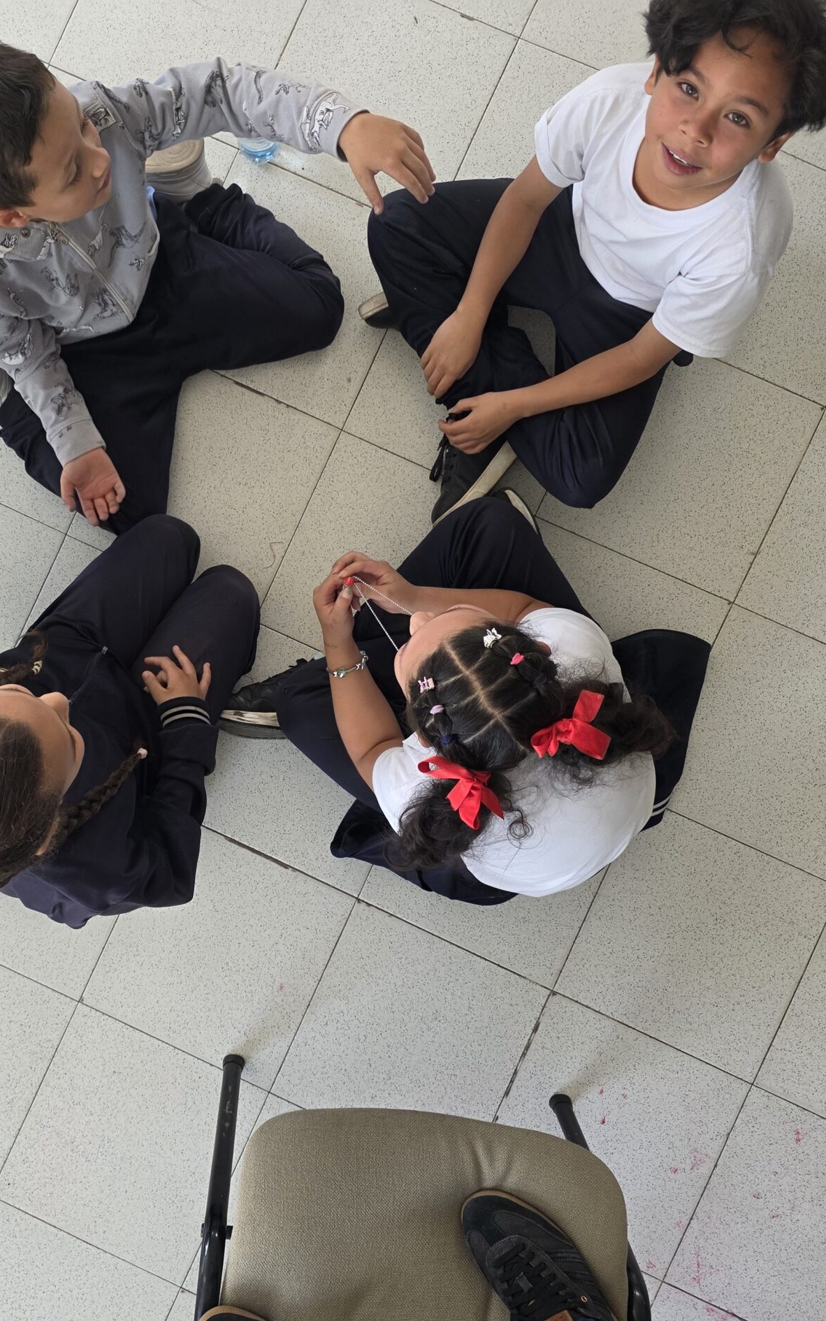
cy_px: 665
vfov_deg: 58.1
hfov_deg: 37.9
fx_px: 1188
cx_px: 270
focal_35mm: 33
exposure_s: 1/180
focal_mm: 6.3
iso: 100
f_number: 1.7
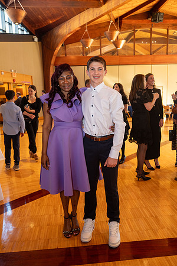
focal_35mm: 30
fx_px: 218
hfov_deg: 44.3
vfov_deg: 62.8
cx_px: 88
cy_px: 133
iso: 1000
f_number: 3.5
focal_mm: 29.5
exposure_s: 1/160
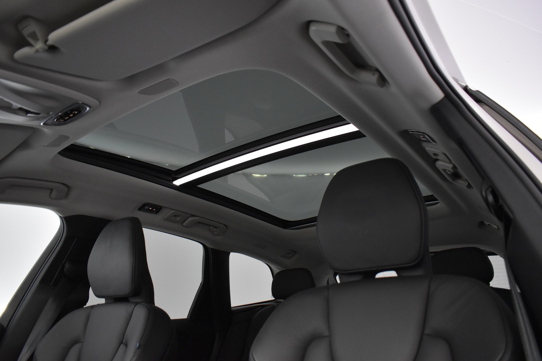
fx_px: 406
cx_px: 271
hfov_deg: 67.4
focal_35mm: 27
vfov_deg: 47.9
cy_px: 180
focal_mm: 18
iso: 2200
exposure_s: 1/30
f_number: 3.5
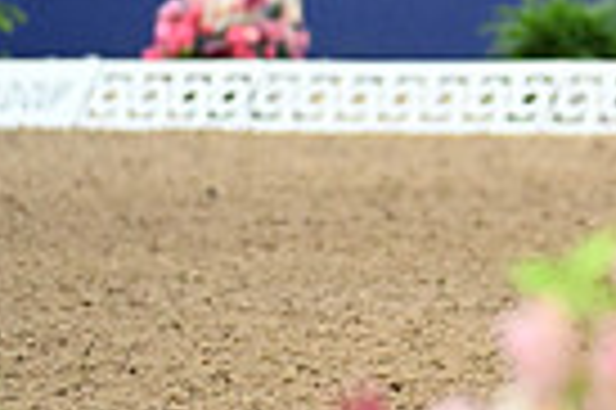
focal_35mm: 846
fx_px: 14459
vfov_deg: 1.6
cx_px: 1142
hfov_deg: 2.4
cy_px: -358
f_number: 4
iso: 6400
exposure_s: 1/640
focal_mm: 200
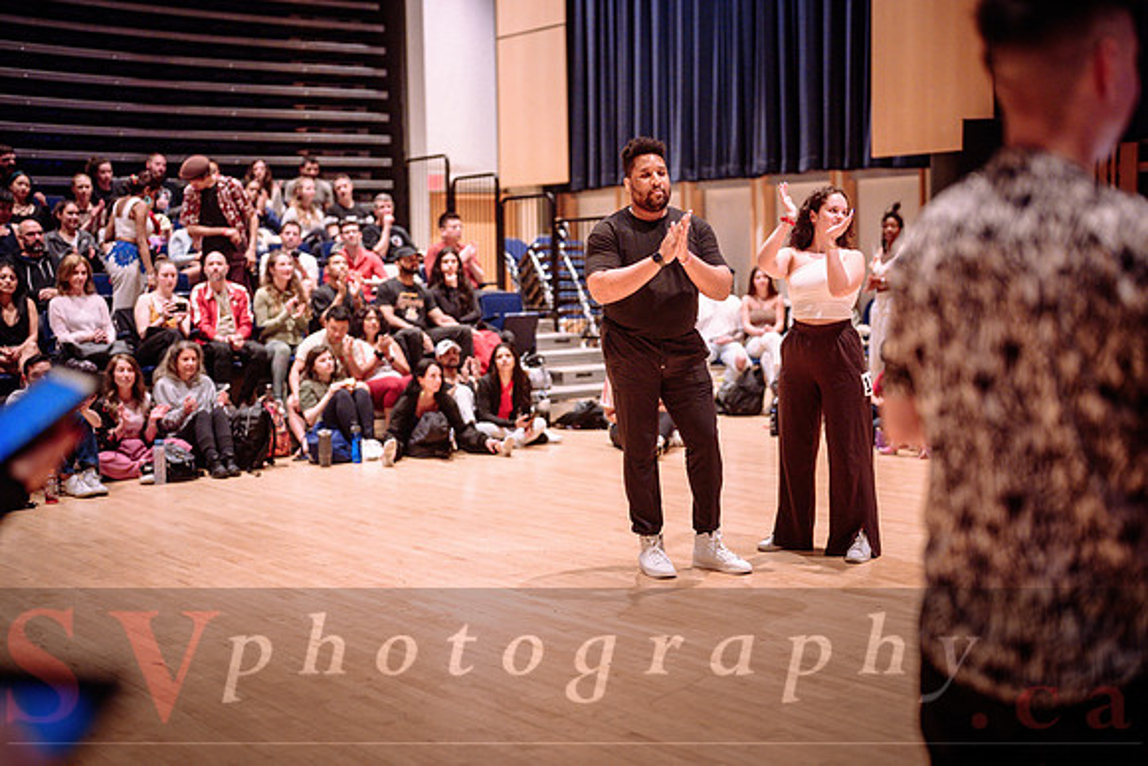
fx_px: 1595
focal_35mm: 50
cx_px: 574
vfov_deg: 27.0
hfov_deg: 39.6
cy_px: 383
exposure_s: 1/250
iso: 1600
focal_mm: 50
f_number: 1.4
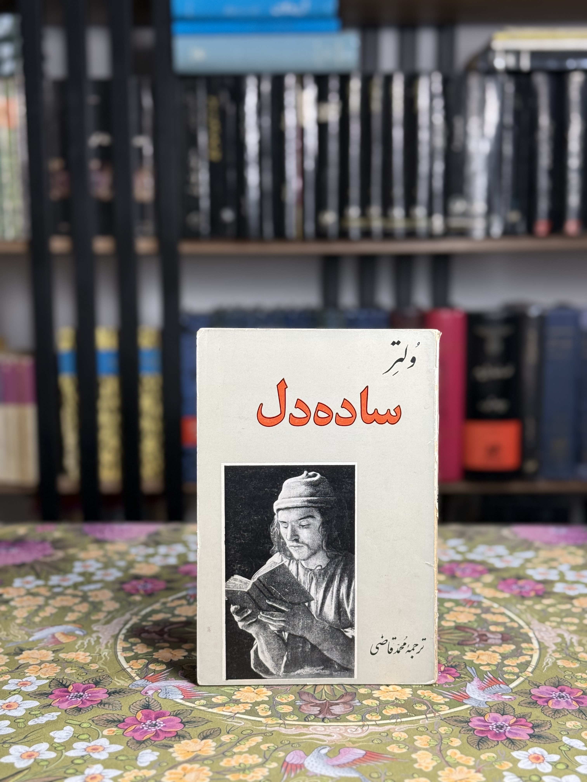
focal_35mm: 48
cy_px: 391
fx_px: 1085
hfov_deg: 30.3
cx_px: 294
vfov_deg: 39.7
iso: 80
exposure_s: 1/100
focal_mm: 6.76
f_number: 1.78
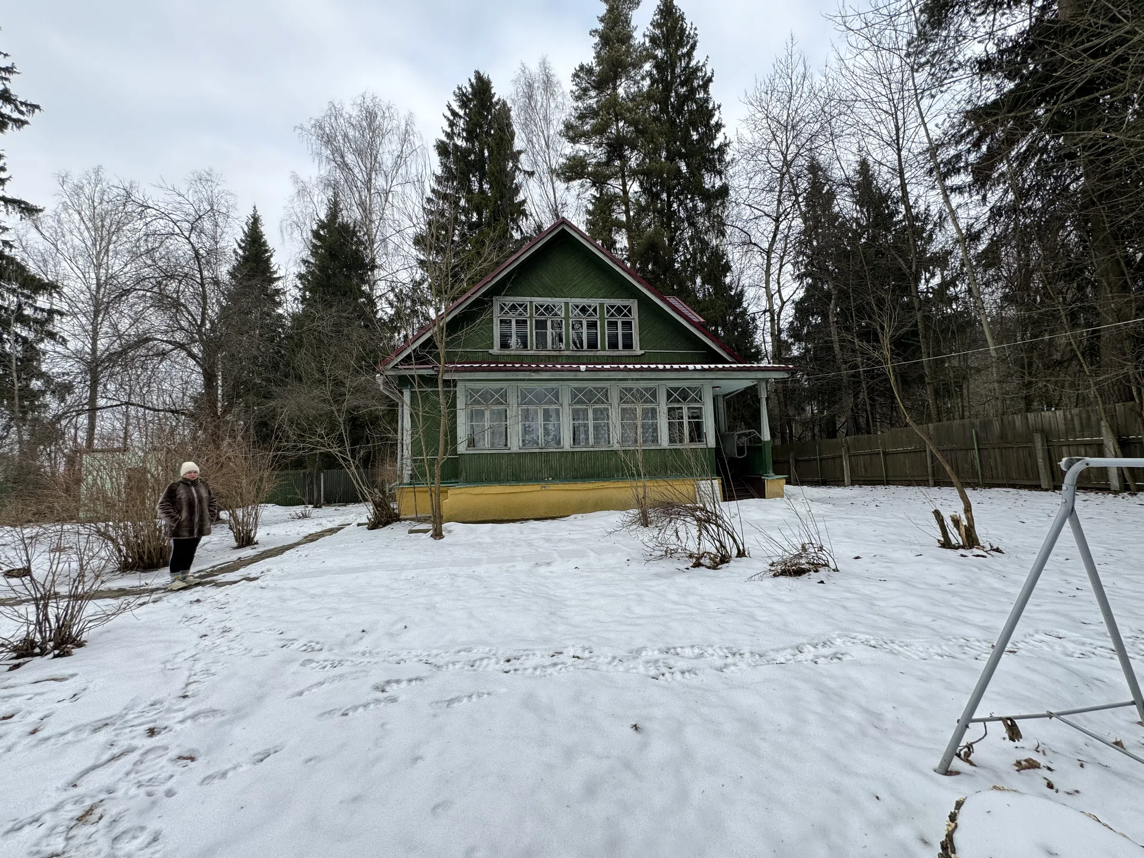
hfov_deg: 102.1
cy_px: 429
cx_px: 572
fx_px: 463
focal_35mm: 14
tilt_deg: +3.9
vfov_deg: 85.7
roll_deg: +2.0
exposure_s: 1/284
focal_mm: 2.22
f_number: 2.2
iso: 40
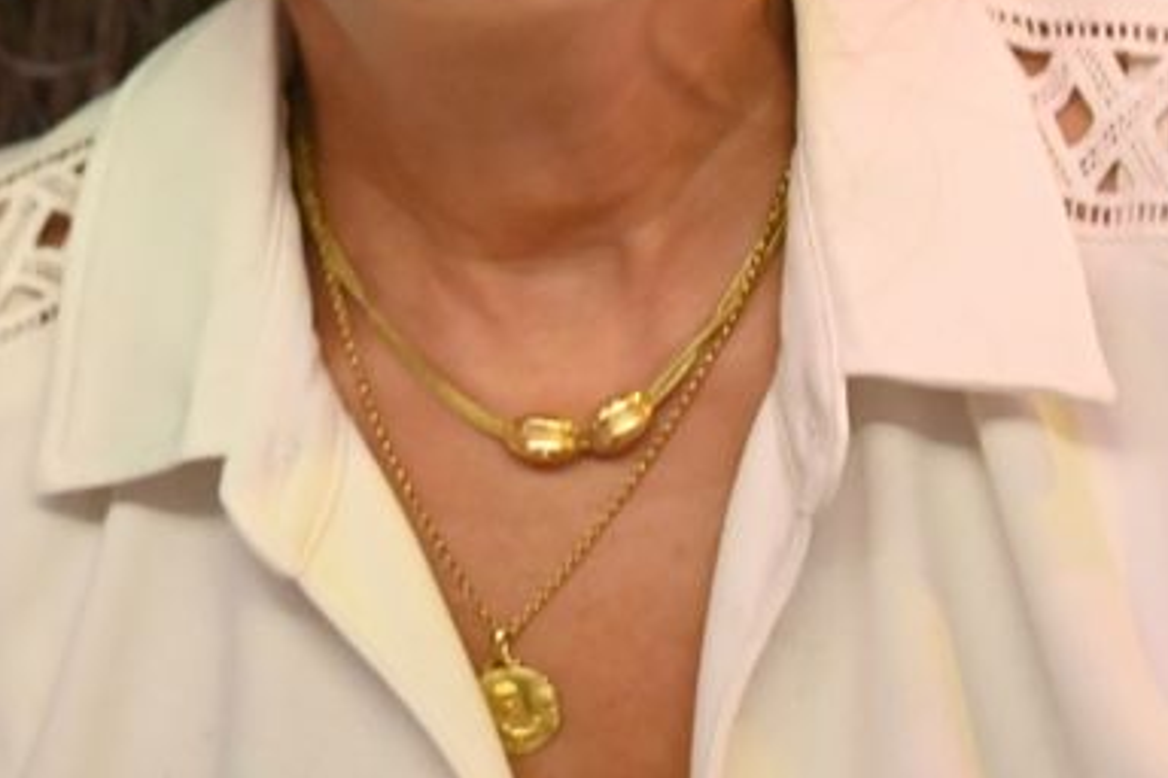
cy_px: -356
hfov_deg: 10.5
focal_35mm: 193
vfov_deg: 7.0
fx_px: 6261
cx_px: -158
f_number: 4
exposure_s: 1/60
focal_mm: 58
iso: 8000
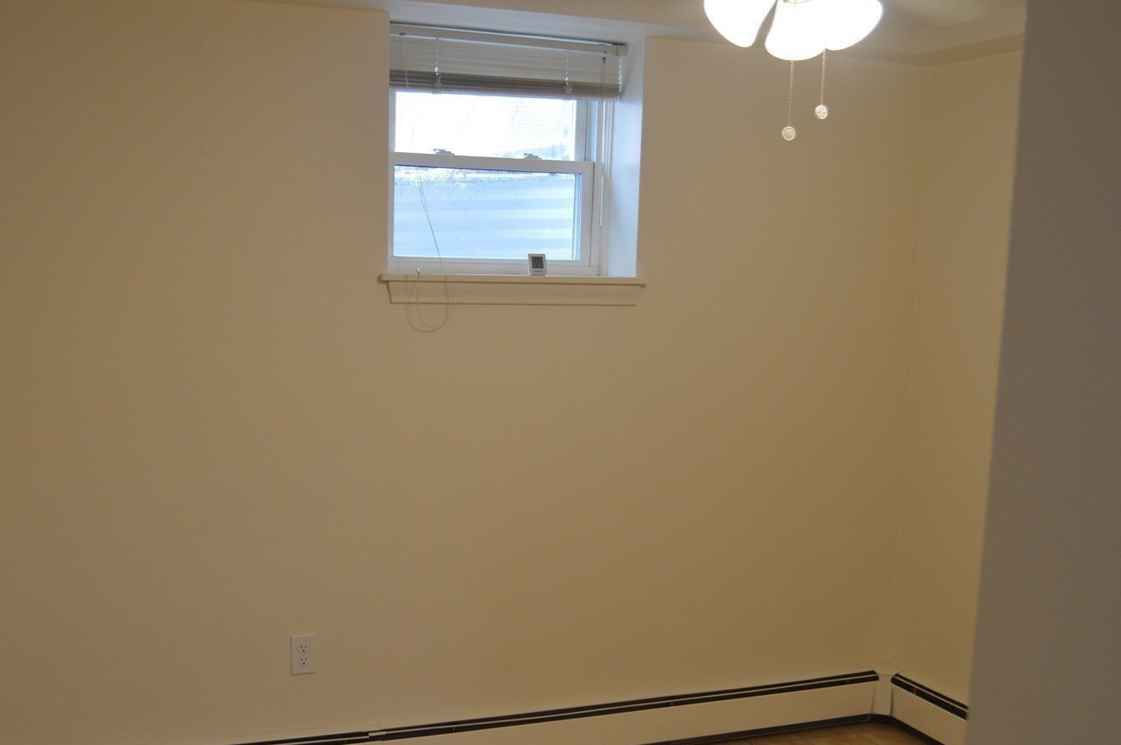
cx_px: 509
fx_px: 1276
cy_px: 521
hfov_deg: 47.4
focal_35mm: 41
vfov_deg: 32.2
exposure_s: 1/60
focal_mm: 18
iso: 400
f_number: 4
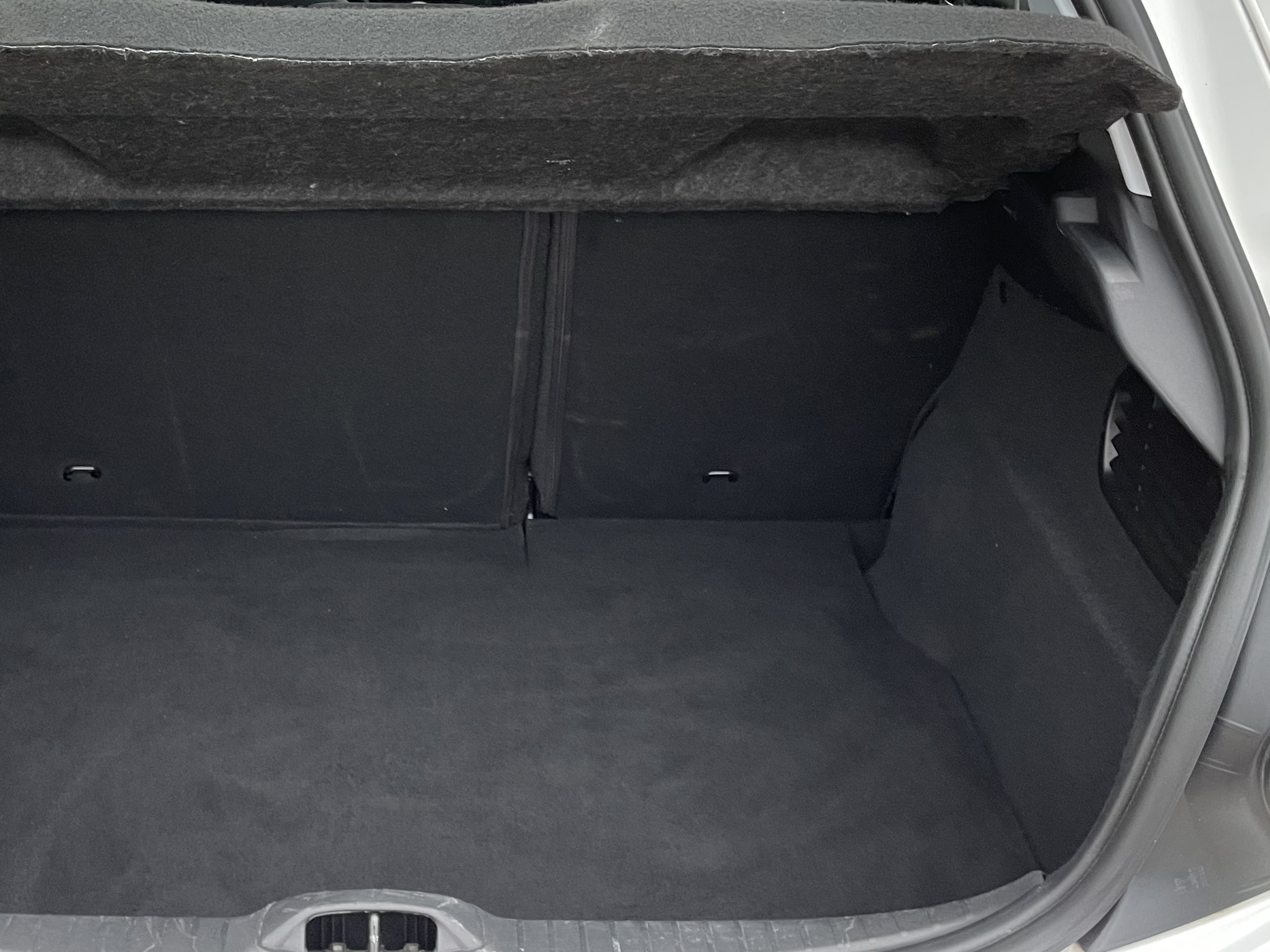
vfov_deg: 32.8
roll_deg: -0.1
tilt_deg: -28.4
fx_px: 1614
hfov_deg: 42.2
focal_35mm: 44
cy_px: 372
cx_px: 400
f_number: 1.6
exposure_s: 1/76
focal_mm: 4.2
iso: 125
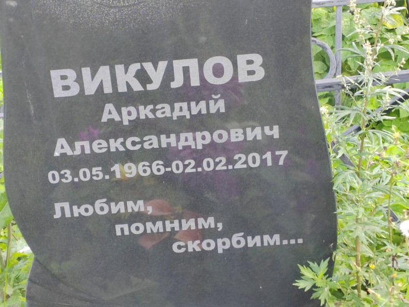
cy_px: 154
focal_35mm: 83
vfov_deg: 17.8
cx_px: 204
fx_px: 981
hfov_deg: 23.6
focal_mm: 5.52
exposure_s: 1/100
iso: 125
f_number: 1.9
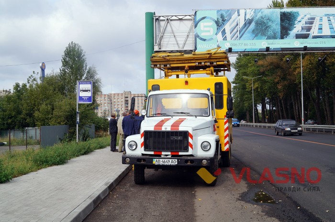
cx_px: 168
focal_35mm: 39
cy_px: 111
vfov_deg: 34.1
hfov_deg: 49.6
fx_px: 362
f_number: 9
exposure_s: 1/125
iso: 100
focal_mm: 26
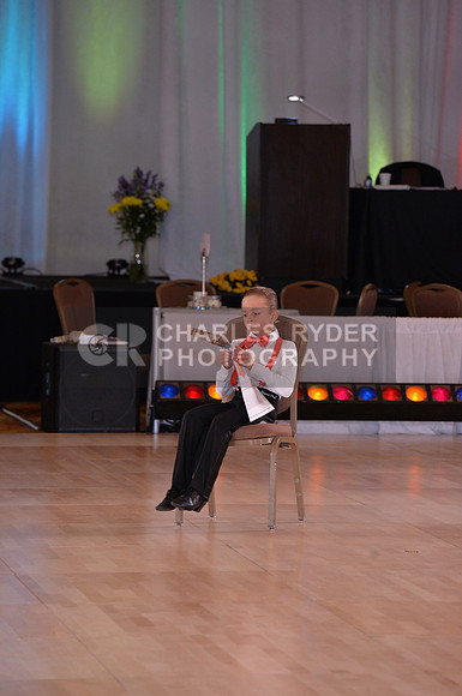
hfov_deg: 6.8
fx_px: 3861
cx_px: 231
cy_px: 348
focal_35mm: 200
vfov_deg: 10.3
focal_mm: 200
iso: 2000
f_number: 5.6
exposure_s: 1/250
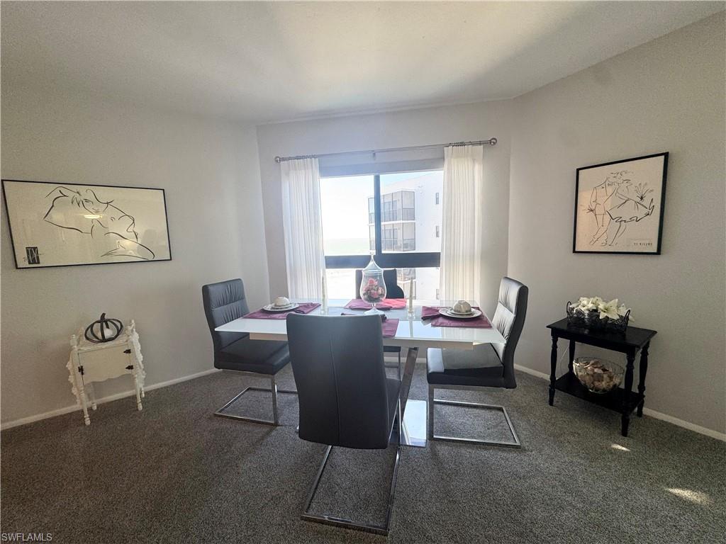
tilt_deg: -7.1
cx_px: 363
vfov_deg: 85.7
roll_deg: +2.3
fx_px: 294
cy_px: 272
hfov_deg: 102.1
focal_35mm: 14
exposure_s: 1/120
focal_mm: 2.22
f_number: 2.2
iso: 80
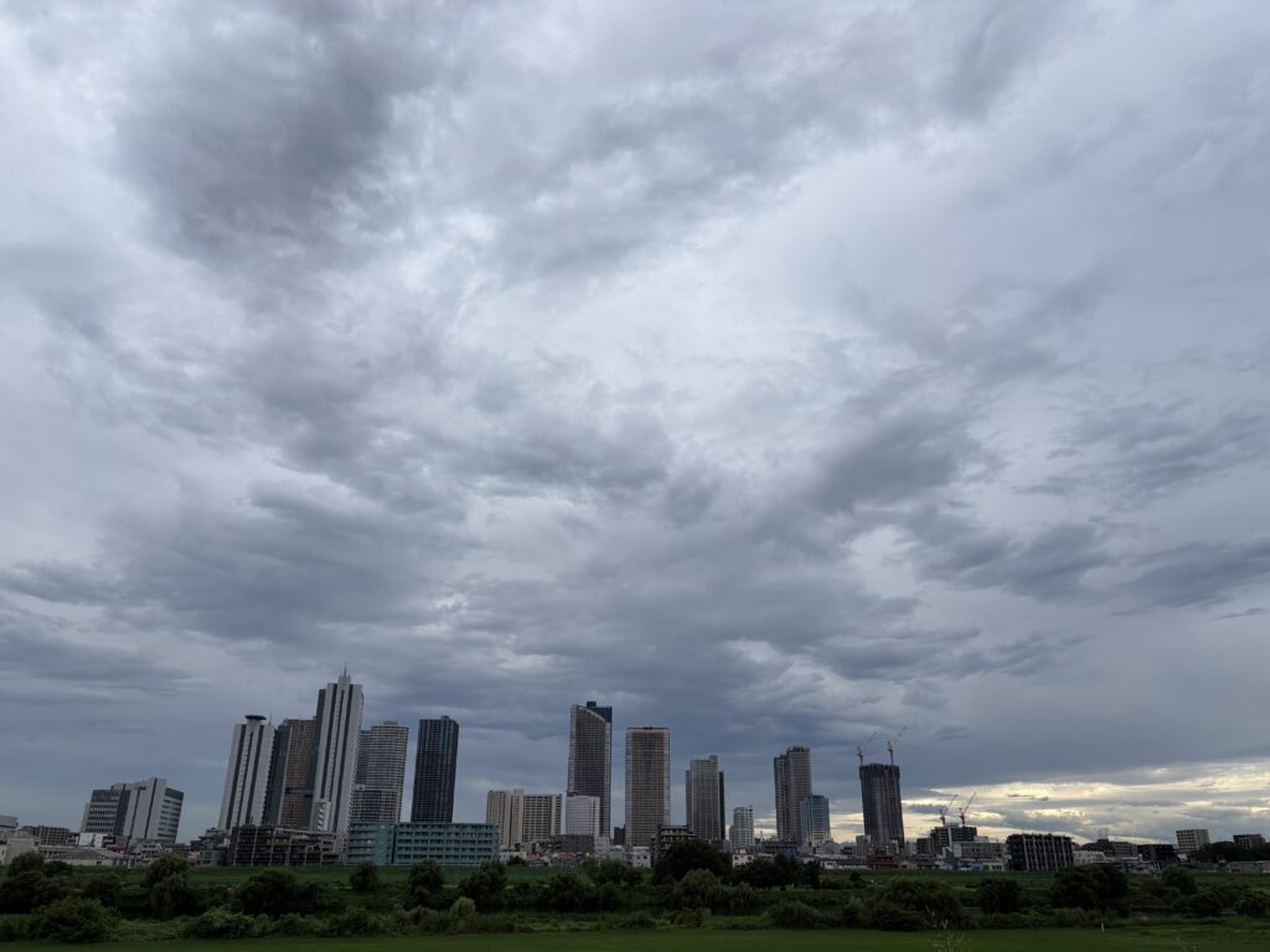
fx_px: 954
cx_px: 635
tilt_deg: +19.3
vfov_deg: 53.1
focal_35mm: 26
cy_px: 476
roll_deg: +0.1
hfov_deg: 67.3
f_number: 1.6
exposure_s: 1/884
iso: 50
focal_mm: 5.96
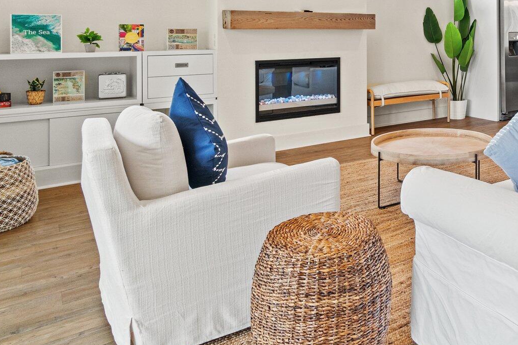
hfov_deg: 51.7
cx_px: 448
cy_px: 24
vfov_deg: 37.0
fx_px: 475
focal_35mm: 33
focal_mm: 11
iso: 400
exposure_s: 1/1.67
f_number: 8
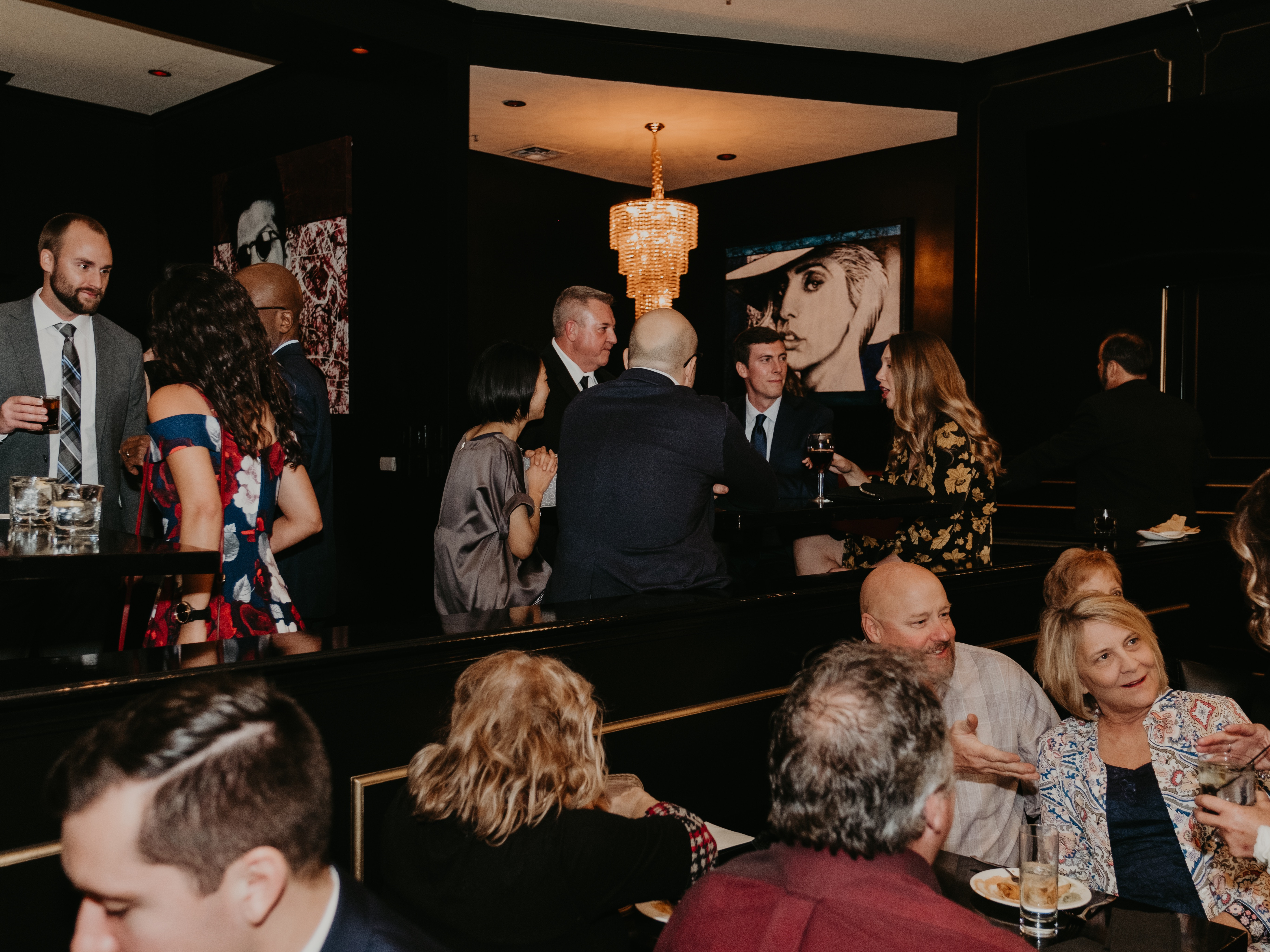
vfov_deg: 41.8
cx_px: 632
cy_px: 474
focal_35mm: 34
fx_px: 1247
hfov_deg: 54.0
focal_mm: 20.6
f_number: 2.8
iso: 800
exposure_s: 1/80
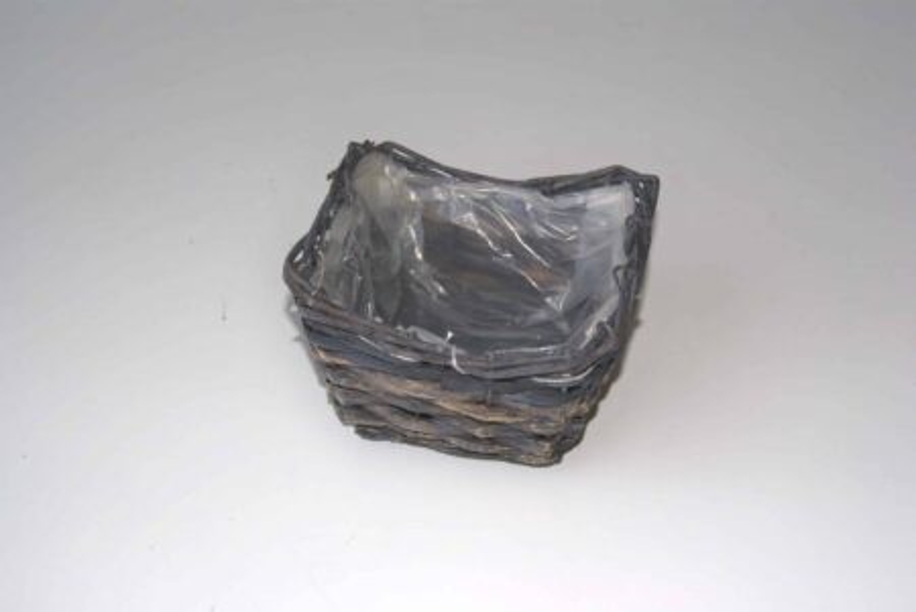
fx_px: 1337
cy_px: 306
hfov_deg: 37.8
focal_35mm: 52
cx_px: 458
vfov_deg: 25.8
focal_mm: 35
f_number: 5.6
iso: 125
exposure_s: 1/60
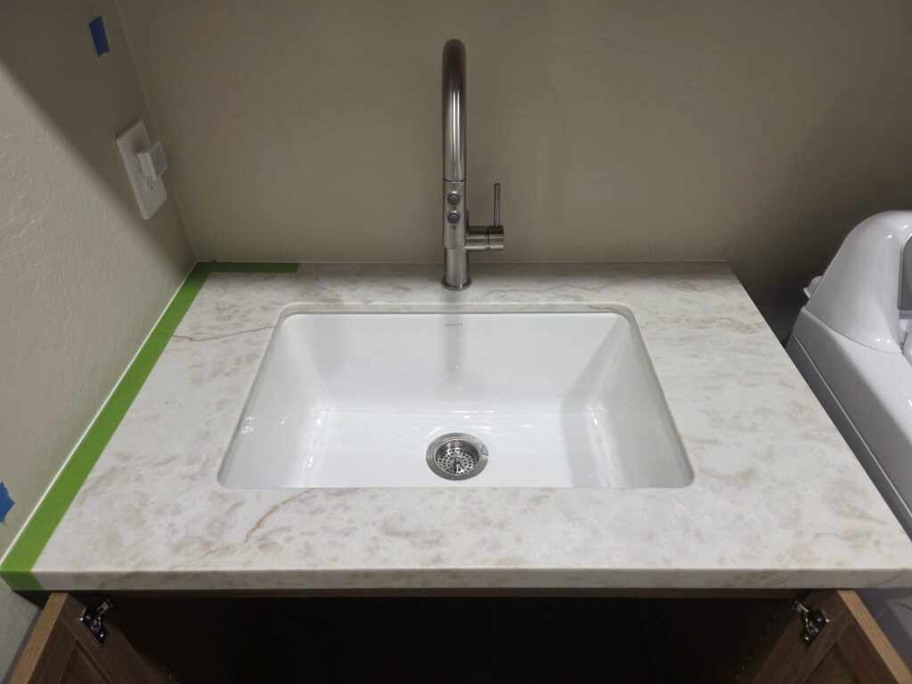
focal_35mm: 23
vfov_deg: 58.9
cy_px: 342
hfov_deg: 73.9
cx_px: 456
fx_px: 606
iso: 320
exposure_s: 1/120
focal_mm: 6.3
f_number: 1.7
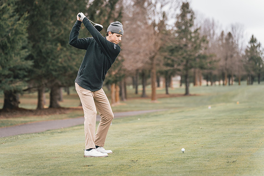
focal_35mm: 121
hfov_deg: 17.0
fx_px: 885
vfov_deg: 11.4
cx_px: 121
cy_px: 85
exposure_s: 1/3200
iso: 640
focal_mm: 110
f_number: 2.8
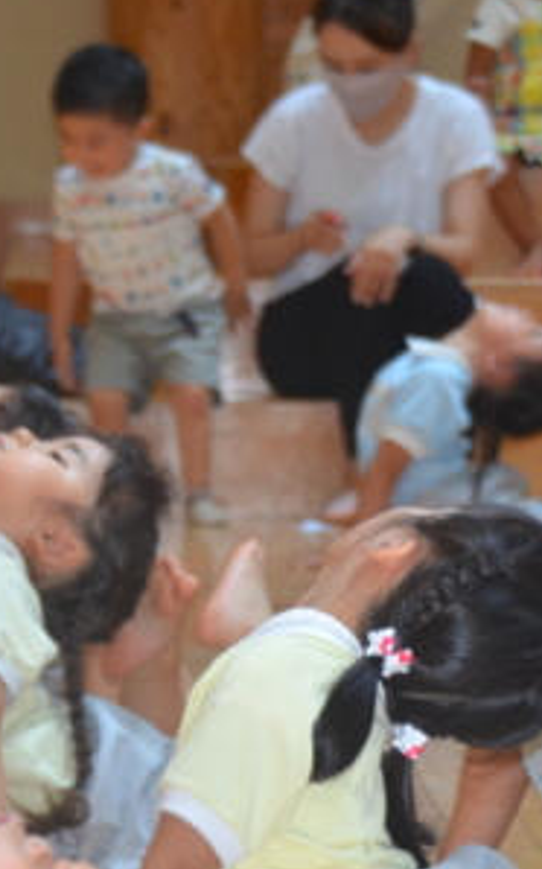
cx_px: 775
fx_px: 7263
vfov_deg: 6.8
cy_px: 258
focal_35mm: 307
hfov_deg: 4.3
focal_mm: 78
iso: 800
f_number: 5
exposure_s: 1/60
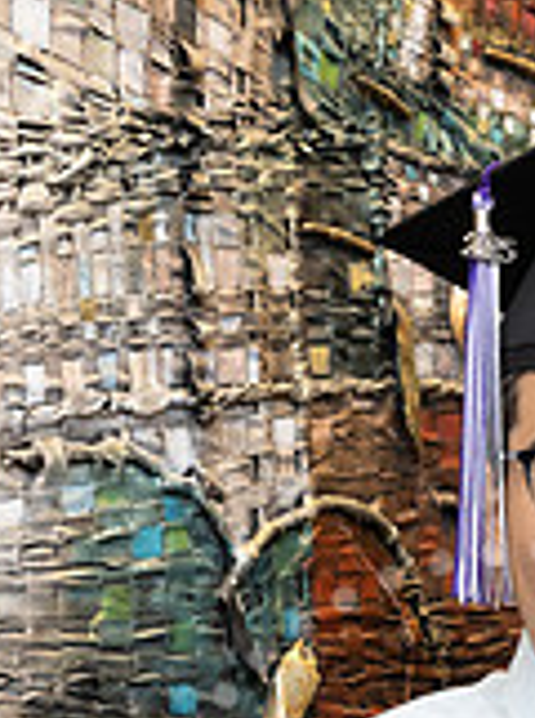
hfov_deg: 14.3
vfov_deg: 18.7
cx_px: 765
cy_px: 954
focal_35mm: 97
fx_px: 2007
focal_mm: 24
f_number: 5.6
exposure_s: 1/80
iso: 640
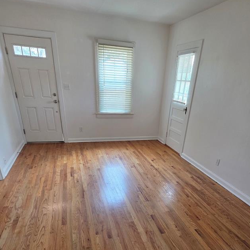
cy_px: 184
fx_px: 180
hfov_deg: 69.5
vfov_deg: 65.9
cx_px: 134
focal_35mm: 22
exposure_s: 1/120
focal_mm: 2.2
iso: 200
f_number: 1.9
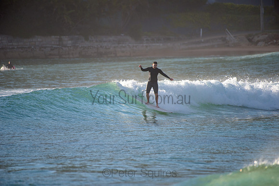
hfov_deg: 4.1
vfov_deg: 2.8
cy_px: 93
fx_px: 3876
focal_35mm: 500
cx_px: 140
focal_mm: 500
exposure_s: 1/2000
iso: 360
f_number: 5.6
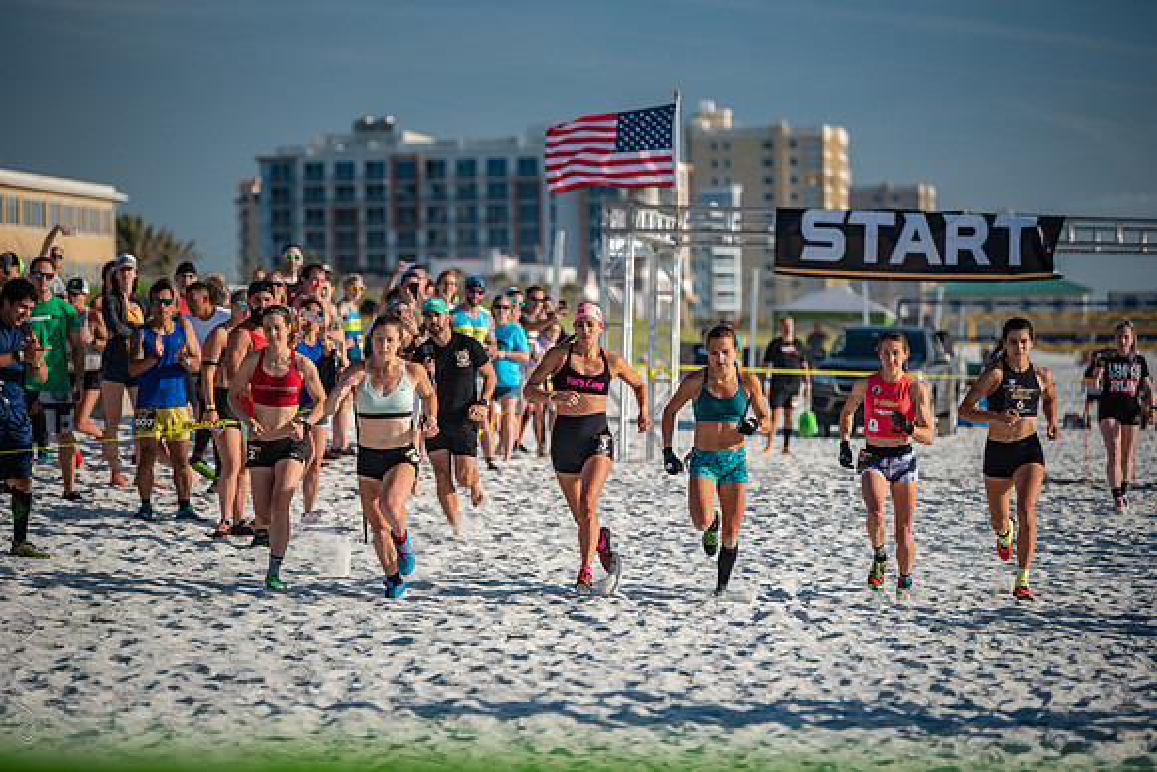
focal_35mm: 145
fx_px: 4656
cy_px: 386
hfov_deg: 14.2
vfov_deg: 9.5
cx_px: 578
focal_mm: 140
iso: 450
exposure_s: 1/4000
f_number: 2.8
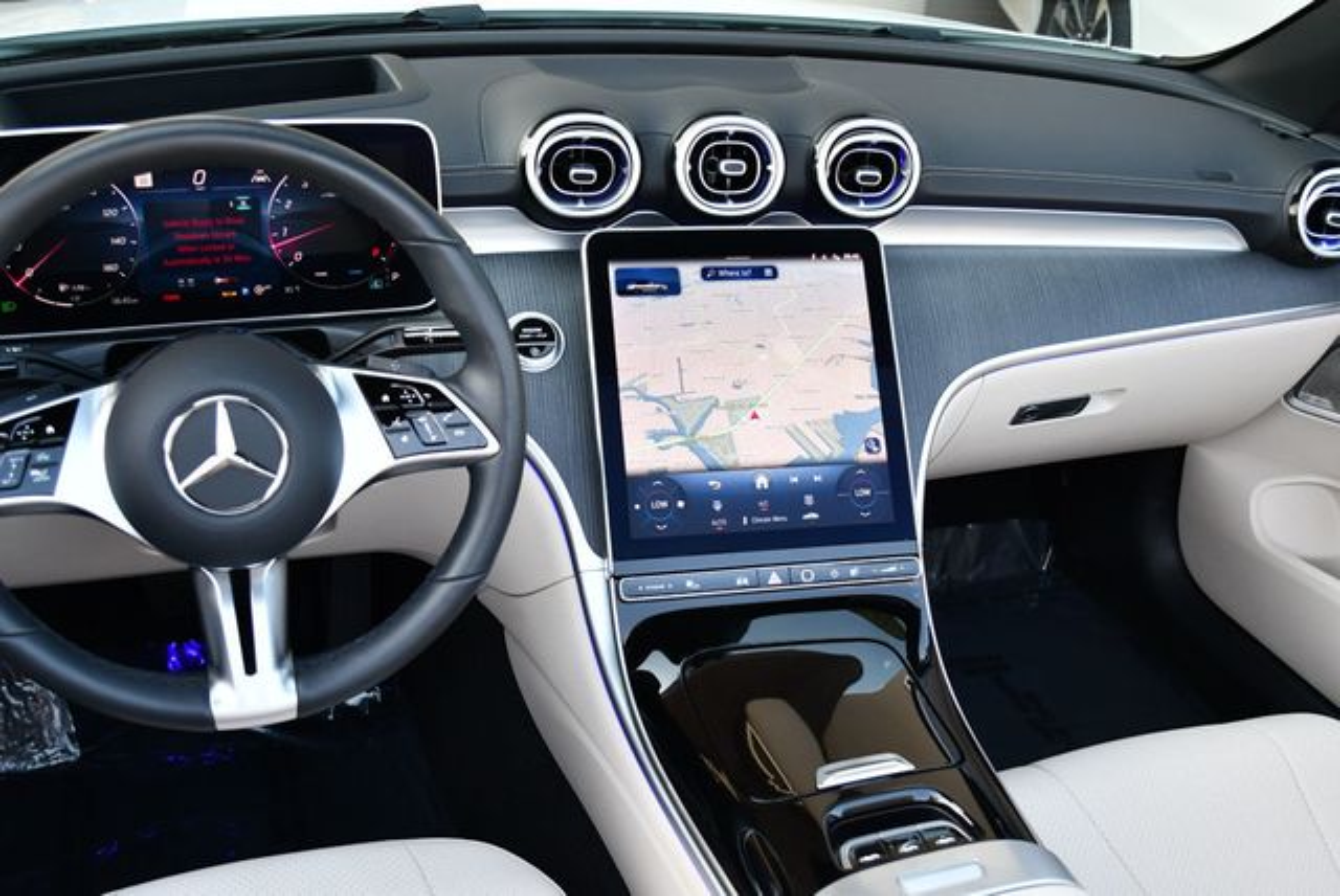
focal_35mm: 36
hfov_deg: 53.1
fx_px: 1341
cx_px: 670
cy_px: 448
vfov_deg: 36.9
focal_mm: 18
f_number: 3.5
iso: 450
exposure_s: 1/250
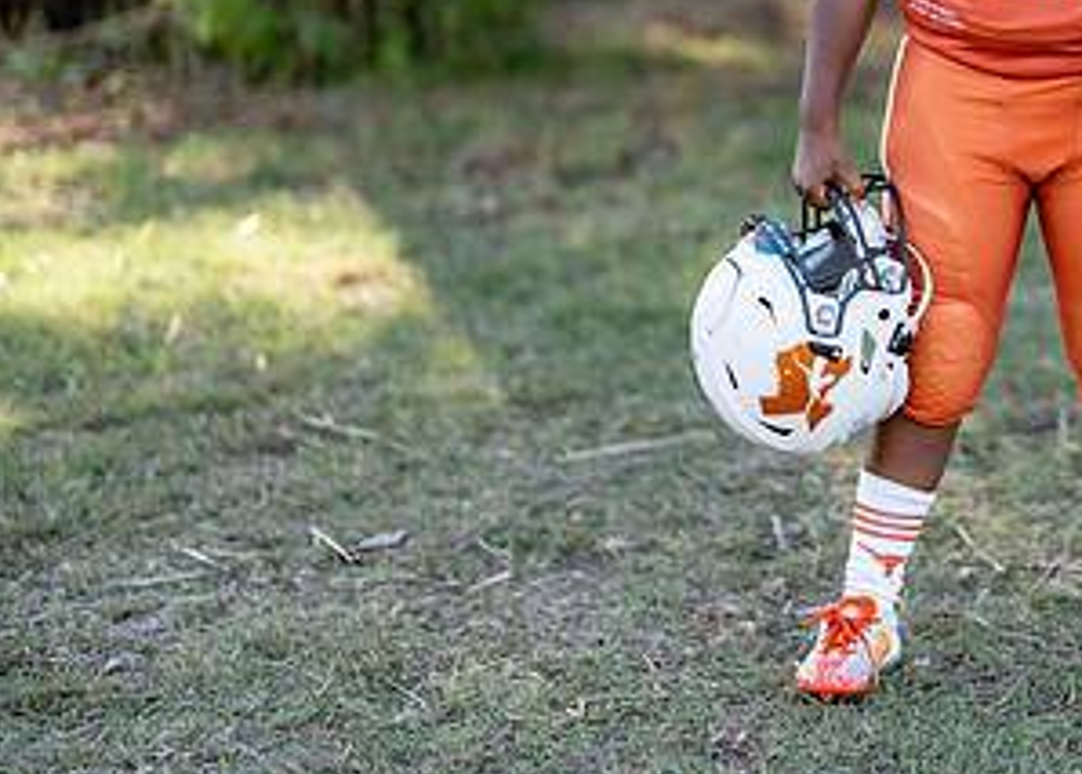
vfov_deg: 14.0
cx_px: 1038
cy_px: 124
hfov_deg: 19.1
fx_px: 3135
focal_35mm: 102
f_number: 1.2
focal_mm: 50
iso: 100
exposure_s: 1/1250
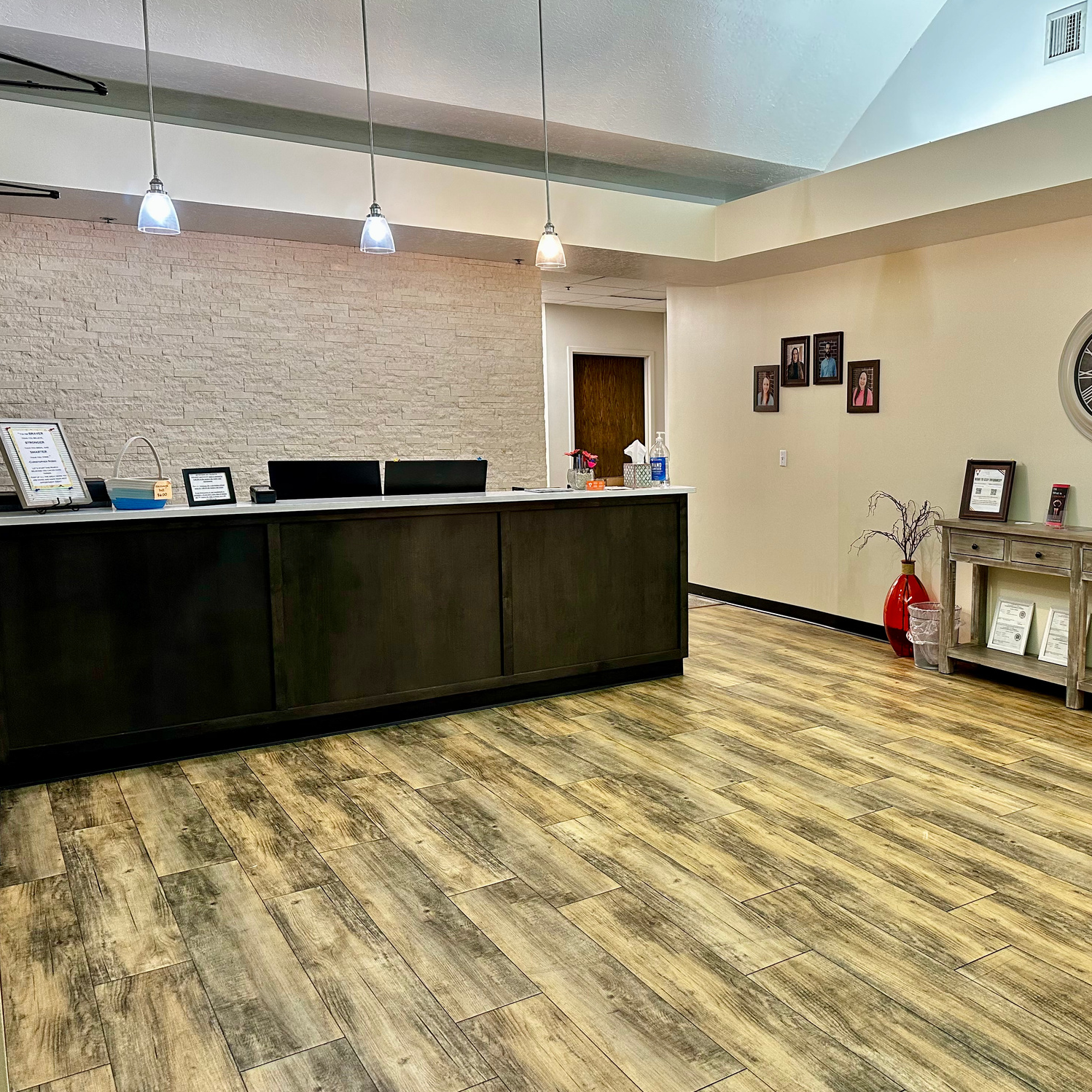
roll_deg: +0.2
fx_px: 1035
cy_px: 540
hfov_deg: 54.3
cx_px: 744
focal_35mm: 29
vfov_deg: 55.6
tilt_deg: -6.1
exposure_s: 1/60
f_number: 1.78
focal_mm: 6.86
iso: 200
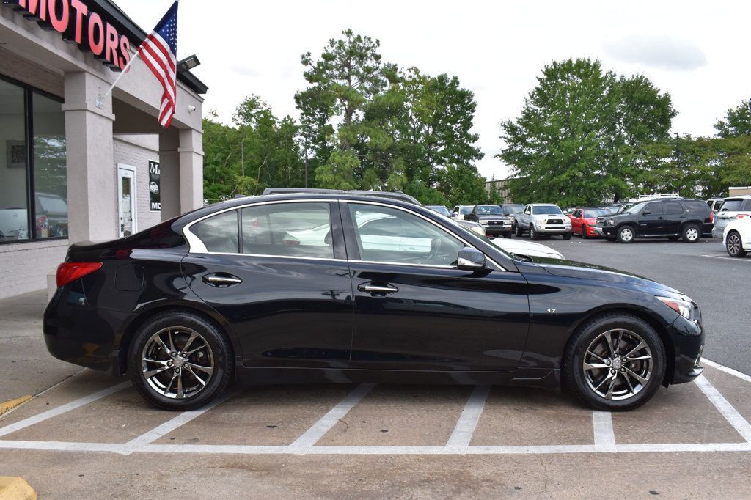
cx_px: 376
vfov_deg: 41.7
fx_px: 657
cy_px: 250
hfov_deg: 59.5
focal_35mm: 32
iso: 400
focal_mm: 21
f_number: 10
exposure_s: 1/250
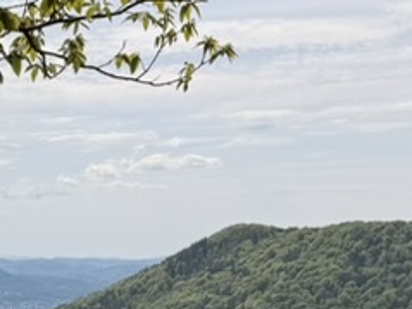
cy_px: 363
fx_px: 1225
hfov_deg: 17.9
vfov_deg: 14.0
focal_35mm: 103
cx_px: -115
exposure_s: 1/8130
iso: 80
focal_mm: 6.76
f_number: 1.78
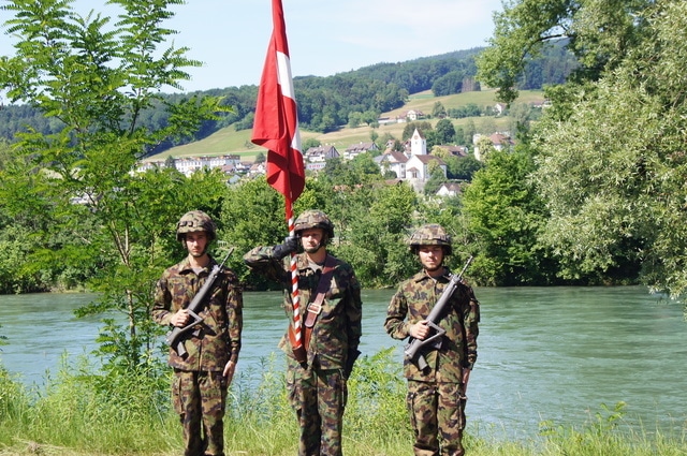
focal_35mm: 75
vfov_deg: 18.1
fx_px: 1429
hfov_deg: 27.0
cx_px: 344
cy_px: 228
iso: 100
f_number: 9
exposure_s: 1/100
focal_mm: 50
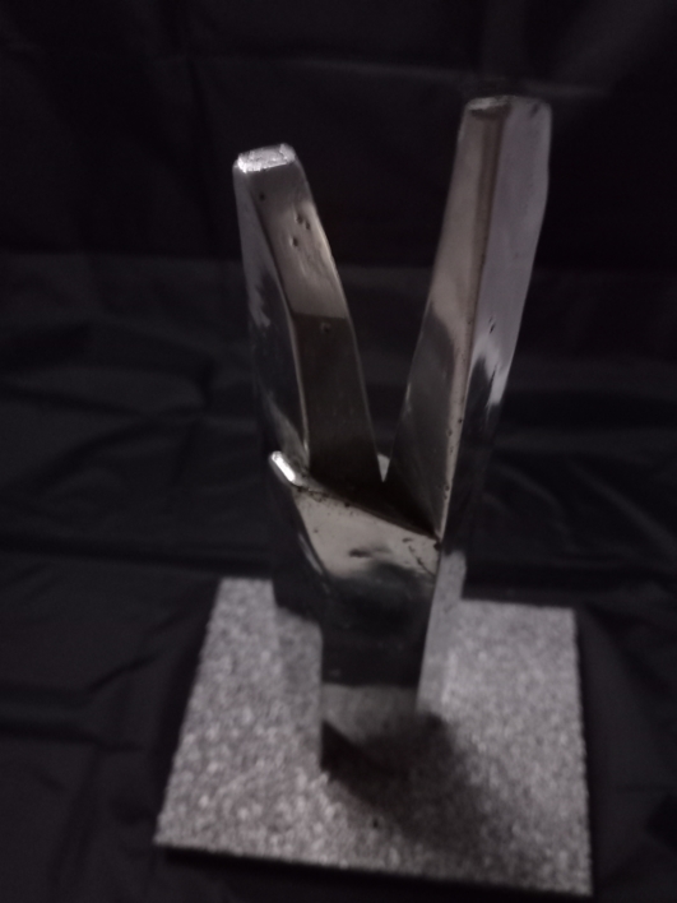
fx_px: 652
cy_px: 452
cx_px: 338
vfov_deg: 69.4
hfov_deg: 54.9
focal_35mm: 25
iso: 1250
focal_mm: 4.6
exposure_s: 1/10
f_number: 1.8
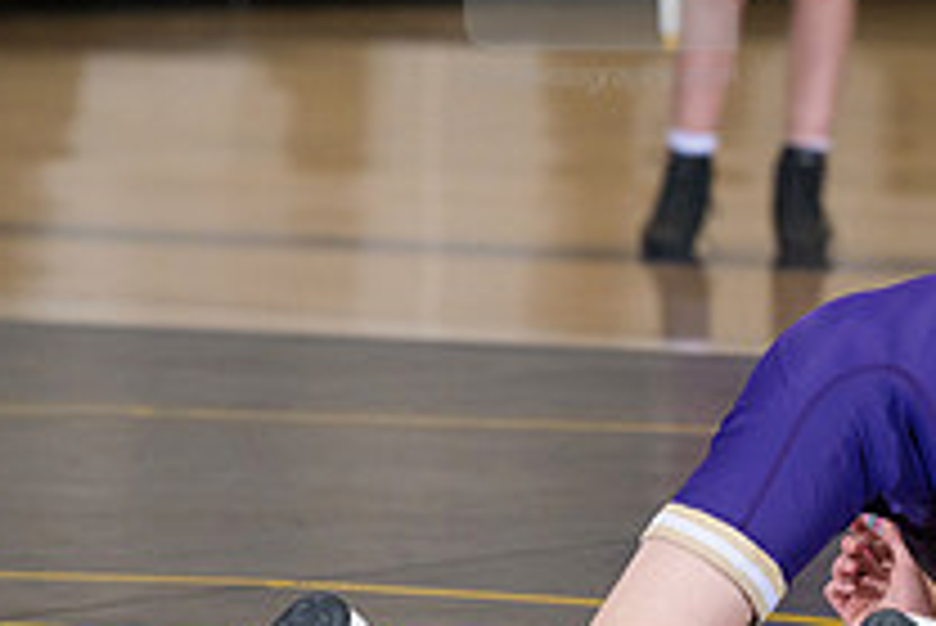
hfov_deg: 3.8
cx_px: 1242
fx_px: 14127
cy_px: 552
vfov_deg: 2.5
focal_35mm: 543
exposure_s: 1/250
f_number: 5.6
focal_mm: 195
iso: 1250
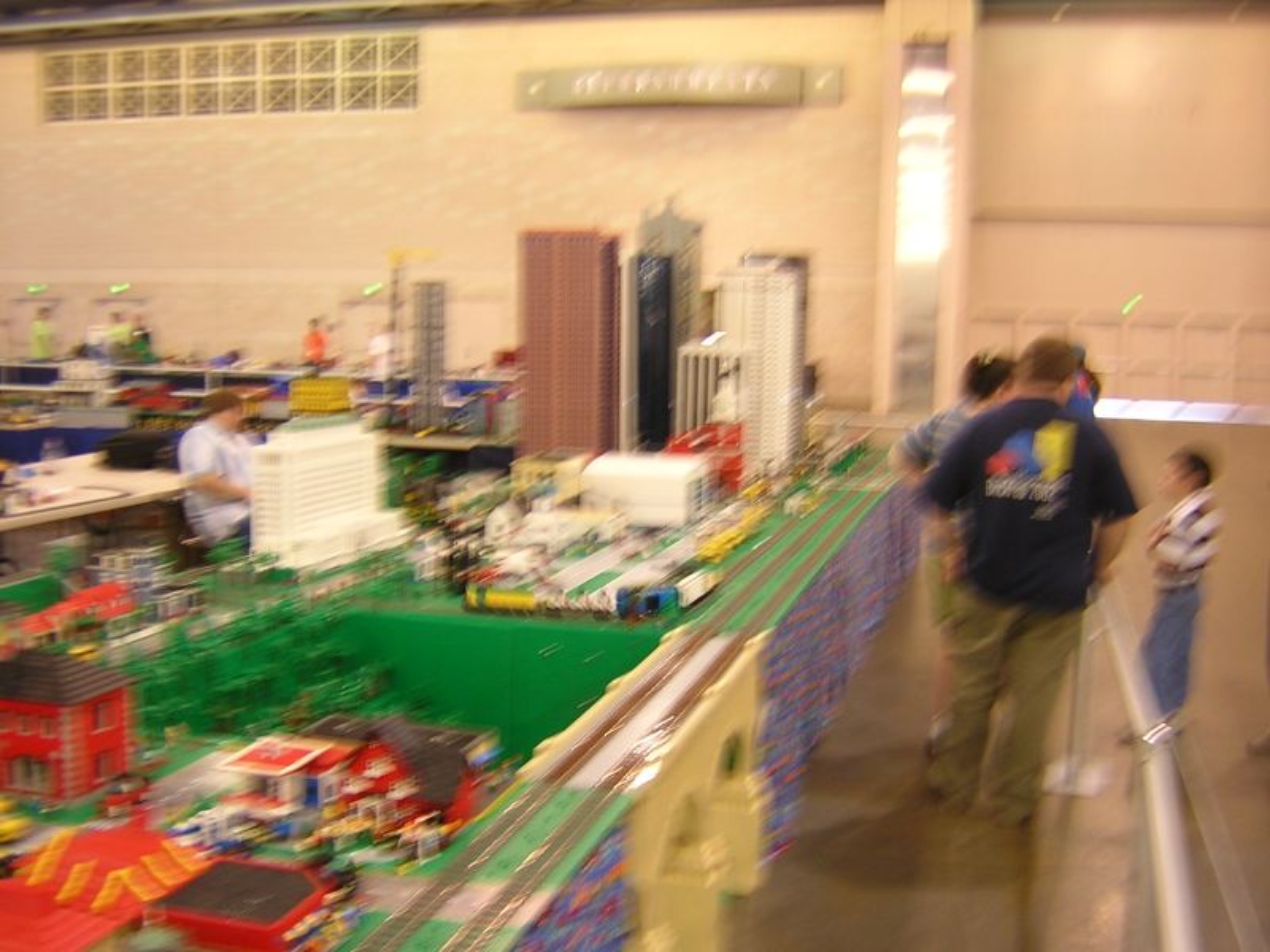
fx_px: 1321
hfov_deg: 51.4
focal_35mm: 36
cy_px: 476
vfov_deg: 39.7
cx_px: 635
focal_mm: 4.7
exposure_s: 1/7.1
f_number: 2.6
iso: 100
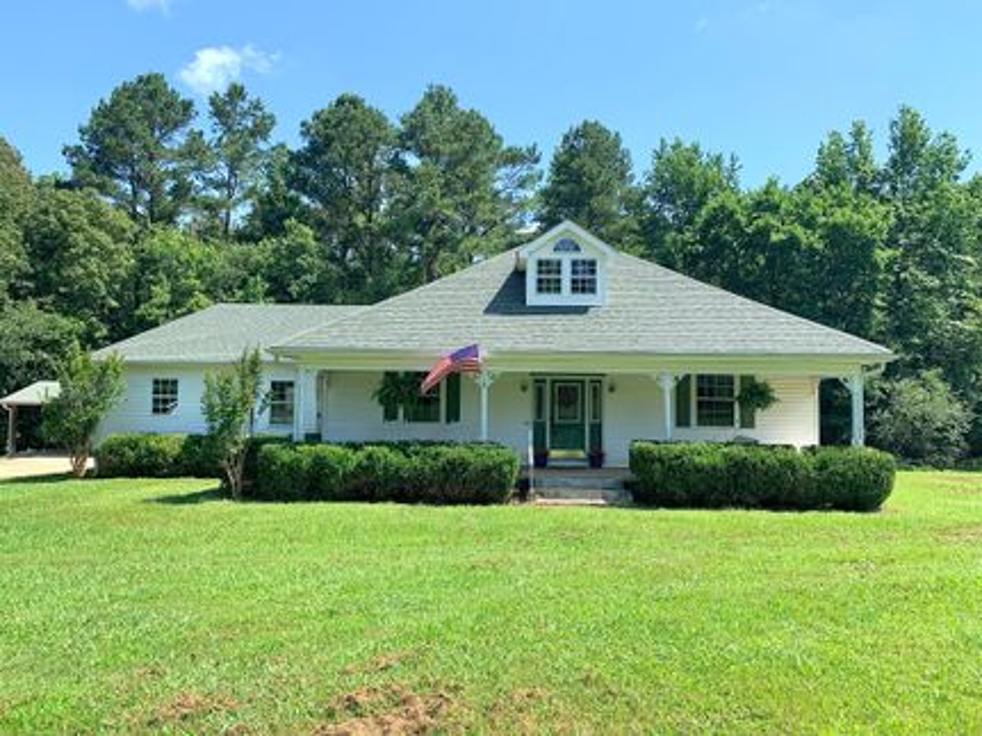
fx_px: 737
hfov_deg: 67.3
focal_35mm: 26
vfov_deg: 53.0
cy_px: 368
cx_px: 491
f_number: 1.8
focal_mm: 4.25
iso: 25
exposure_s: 1/1124
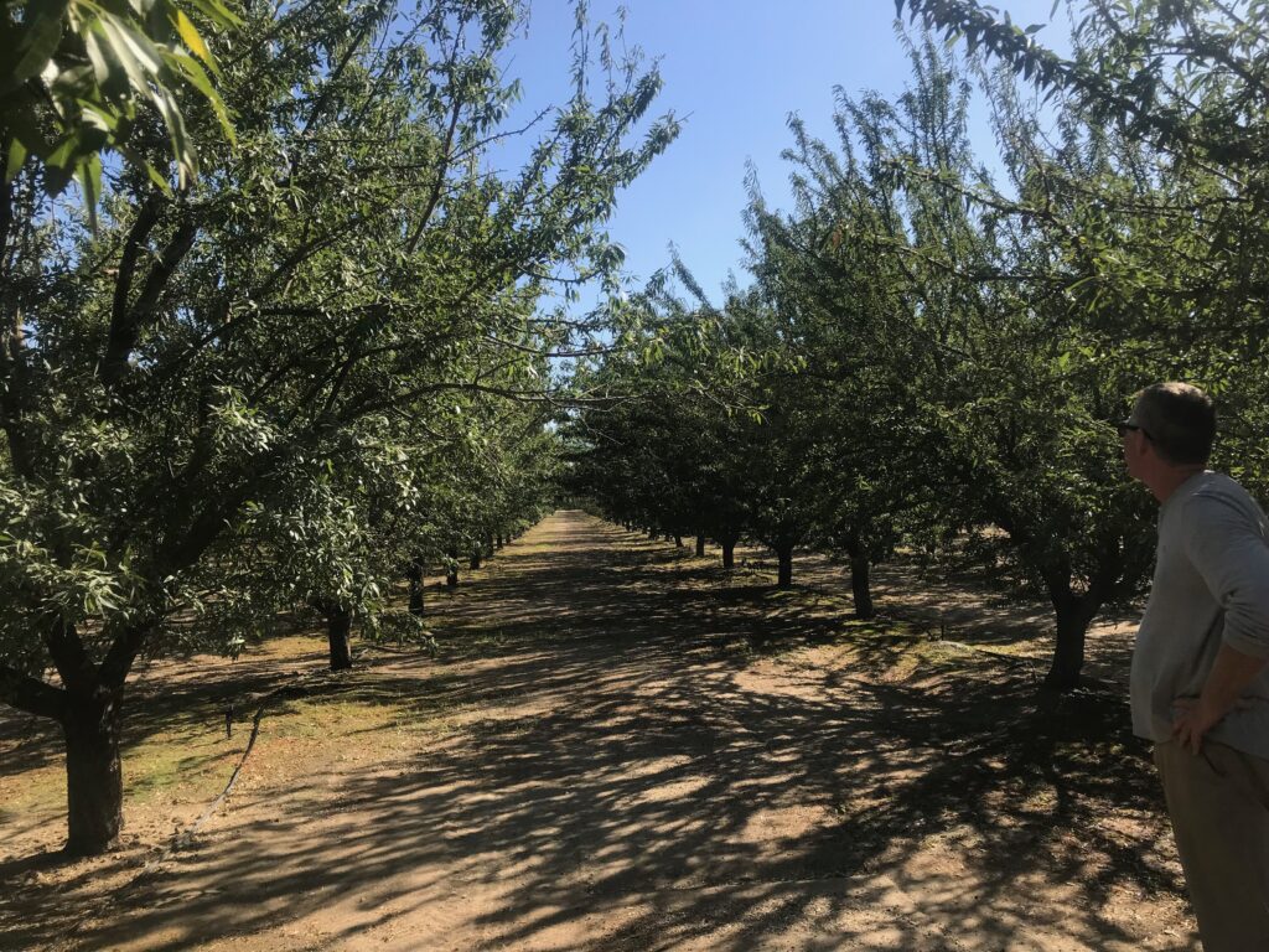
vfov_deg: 49.7
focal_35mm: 28
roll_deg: +2.8
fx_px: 1026
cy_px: 476
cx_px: 634
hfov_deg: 63.4
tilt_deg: +2.9
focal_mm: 3.99
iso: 20
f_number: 1.8
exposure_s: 1/1294
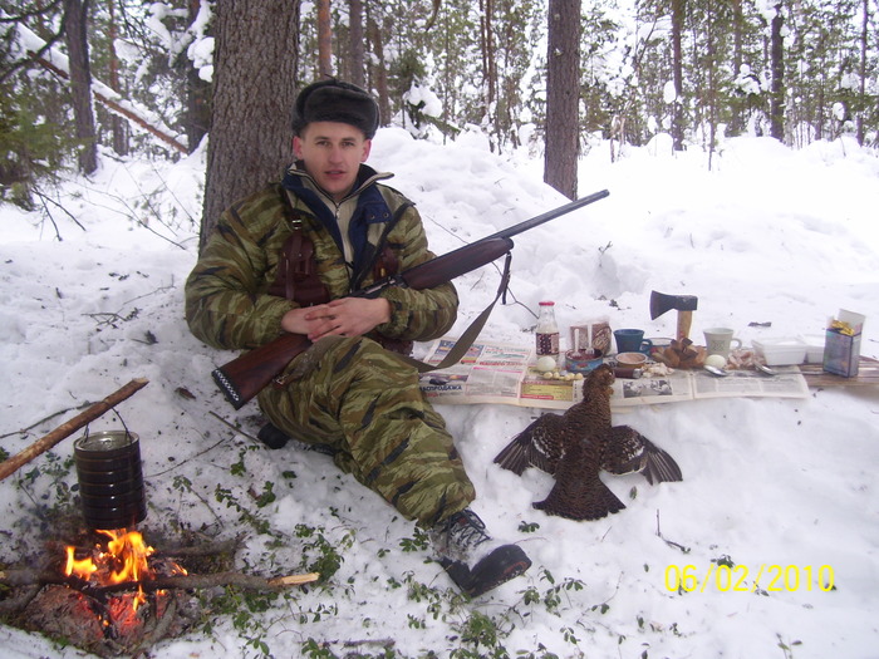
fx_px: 940
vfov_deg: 38.7
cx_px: 440
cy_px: 330
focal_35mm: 37
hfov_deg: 50.1
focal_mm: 6
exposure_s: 1/60
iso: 80
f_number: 2.7
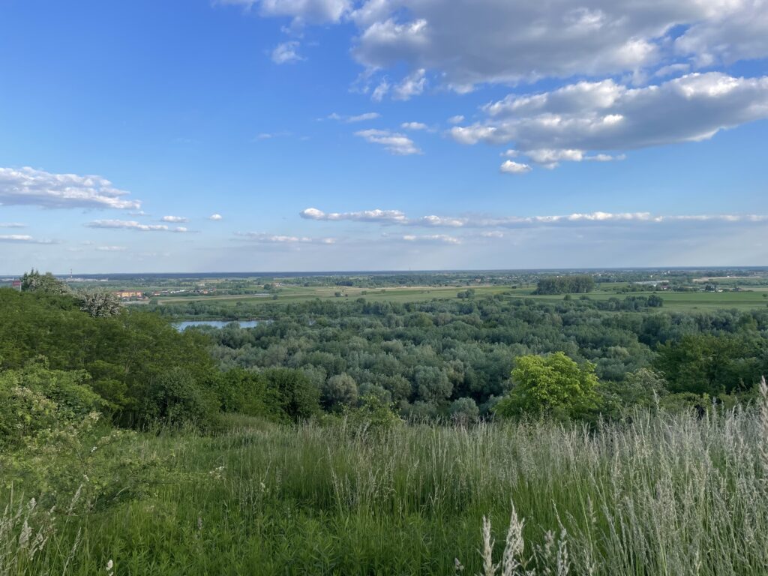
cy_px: 288
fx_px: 577
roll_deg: +0.5
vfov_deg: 53.1
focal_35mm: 26
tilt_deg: -1.8
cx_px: 384
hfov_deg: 67.3
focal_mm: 4.2
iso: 32
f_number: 1.6
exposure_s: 1/1984
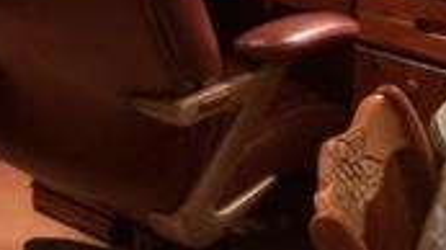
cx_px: 13
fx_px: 1383
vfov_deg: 9.8
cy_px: -204
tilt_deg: -8.5
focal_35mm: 117
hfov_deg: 17.9
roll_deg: +1.6
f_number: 2.2
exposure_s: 1/15
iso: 320
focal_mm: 4.15
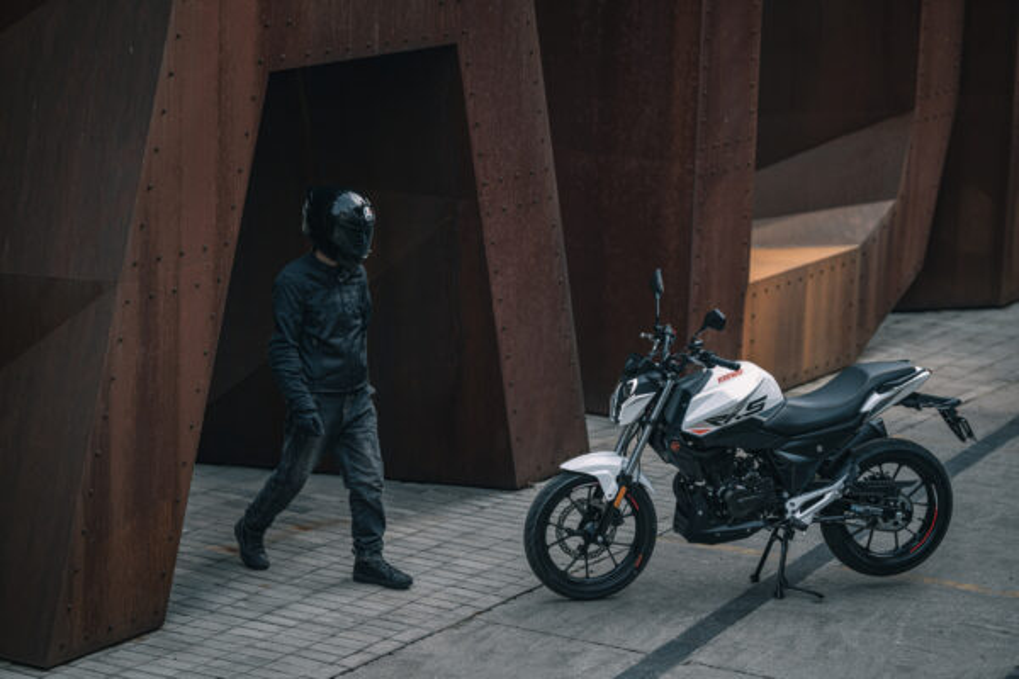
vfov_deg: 13.0
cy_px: 340
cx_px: 510
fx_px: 2972
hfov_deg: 19.5
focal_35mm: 105
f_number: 2
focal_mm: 105
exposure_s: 1/320
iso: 50
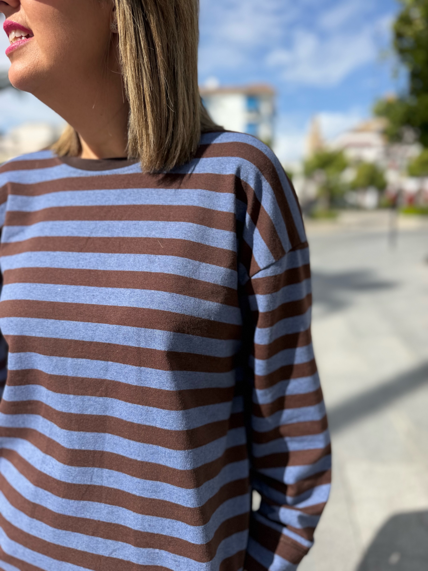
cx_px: 214
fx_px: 396
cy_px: 286
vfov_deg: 71.6
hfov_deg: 56.8
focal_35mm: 24
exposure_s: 1/4167
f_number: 1.78
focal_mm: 6.76
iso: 80
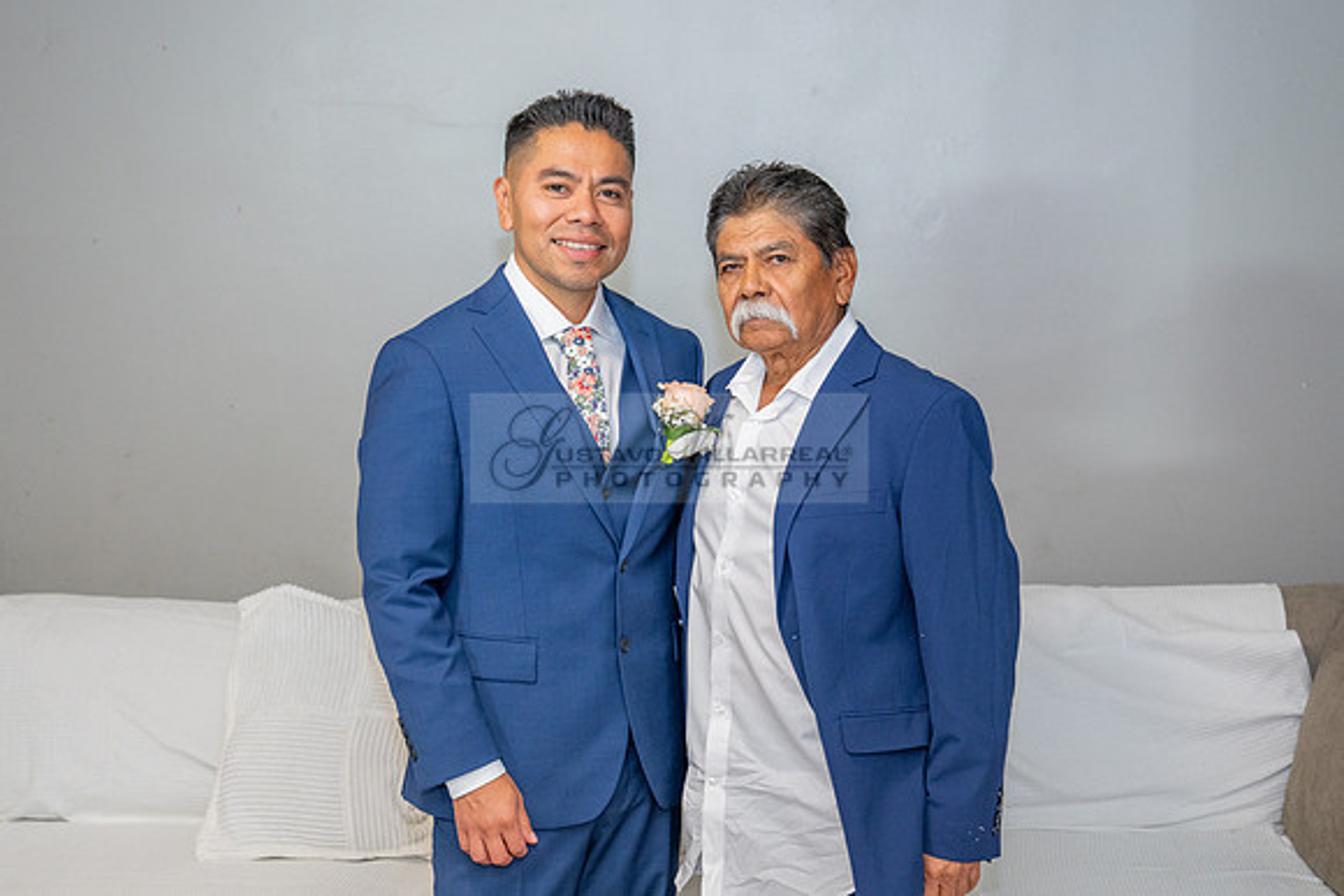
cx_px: 664
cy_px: 519
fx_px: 2135
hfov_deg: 34.9
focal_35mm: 57
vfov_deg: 23.7
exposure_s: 1/125
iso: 640
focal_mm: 48
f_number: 4
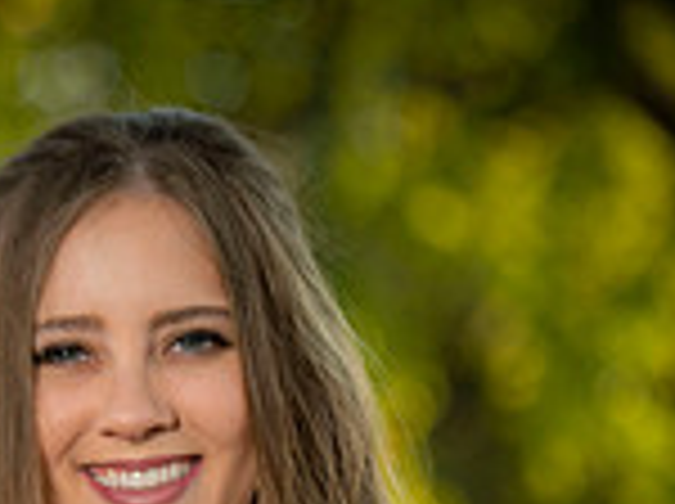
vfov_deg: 3.6
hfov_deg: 4.9
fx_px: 7865
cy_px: 963
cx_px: 209
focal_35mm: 404
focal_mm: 140
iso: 100
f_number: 4
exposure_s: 1/250
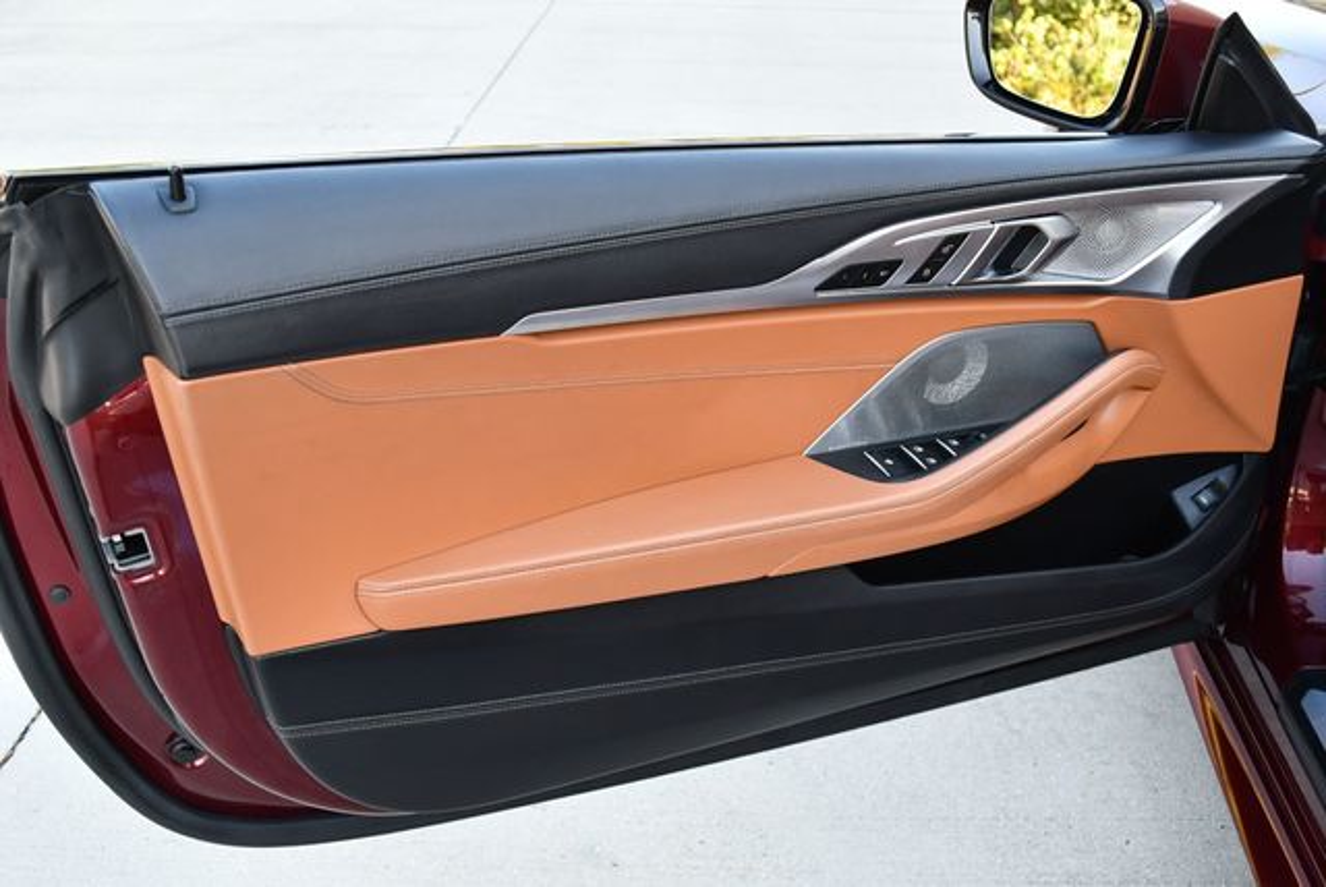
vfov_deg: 36.9
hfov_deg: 53.1
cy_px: 444
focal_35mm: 36
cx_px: 663
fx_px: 1327
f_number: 4
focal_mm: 18
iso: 400
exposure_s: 1/250
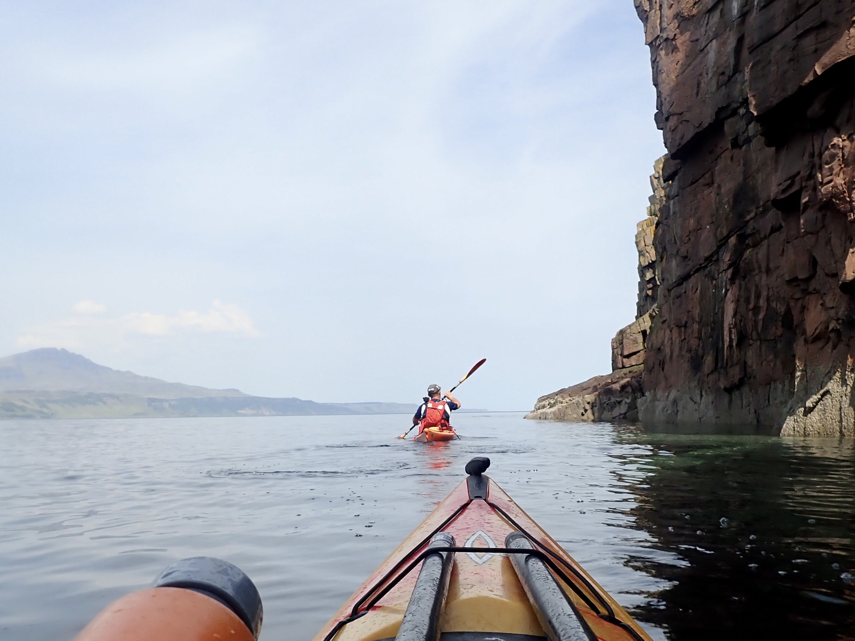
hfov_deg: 69.4
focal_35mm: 25
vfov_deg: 54.9
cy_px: 320
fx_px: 617
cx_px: 428
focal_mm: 4.5
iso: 100
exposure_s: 1/160
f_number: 8
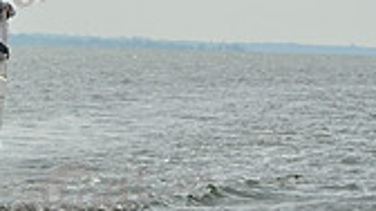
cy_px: -104
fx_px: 6134
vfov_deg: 2.0
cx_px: -217
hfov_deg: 3.5
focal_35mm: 616
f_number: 10
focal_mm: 170
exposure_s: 1/1250
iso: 320
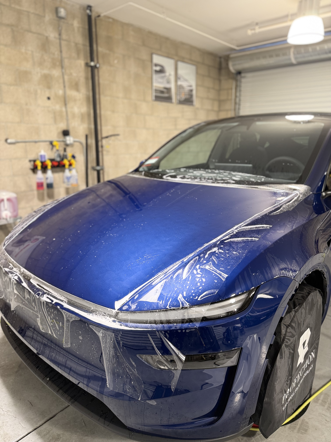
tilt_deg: -15.0
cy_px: 221
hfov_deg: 56.8
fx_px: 306
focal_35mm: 24
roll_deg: -0.4
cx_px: 166
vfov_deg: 71.6
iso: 200
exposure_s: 1/60
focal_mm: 6.76
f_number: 1.78
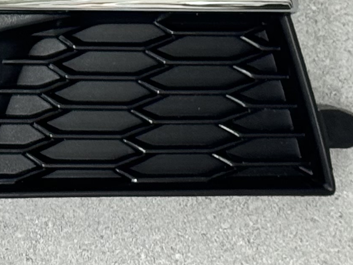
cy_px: -6
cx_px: -281
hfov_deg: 8.2
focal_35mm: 232
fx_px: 2367
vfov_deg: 6.4
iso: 160
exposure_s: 1/100
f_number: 1.78
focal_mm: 6.76
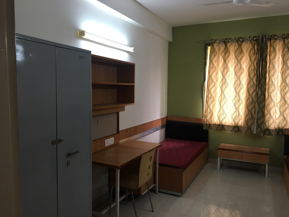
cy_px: 108
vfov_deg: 48.2
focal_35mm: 29
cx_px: 144
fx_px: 242
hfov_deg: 61.7
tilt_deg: -3.9
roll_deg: +0.1
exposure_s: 1/33
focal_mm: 4.15
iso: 64
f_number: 2.2
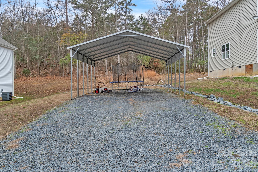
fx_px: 193
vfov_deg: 47.9
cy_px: 86
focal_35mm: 27
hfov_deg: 67.4
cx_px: 129
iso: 400
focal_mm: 18
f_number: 6.3
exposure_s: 1/125
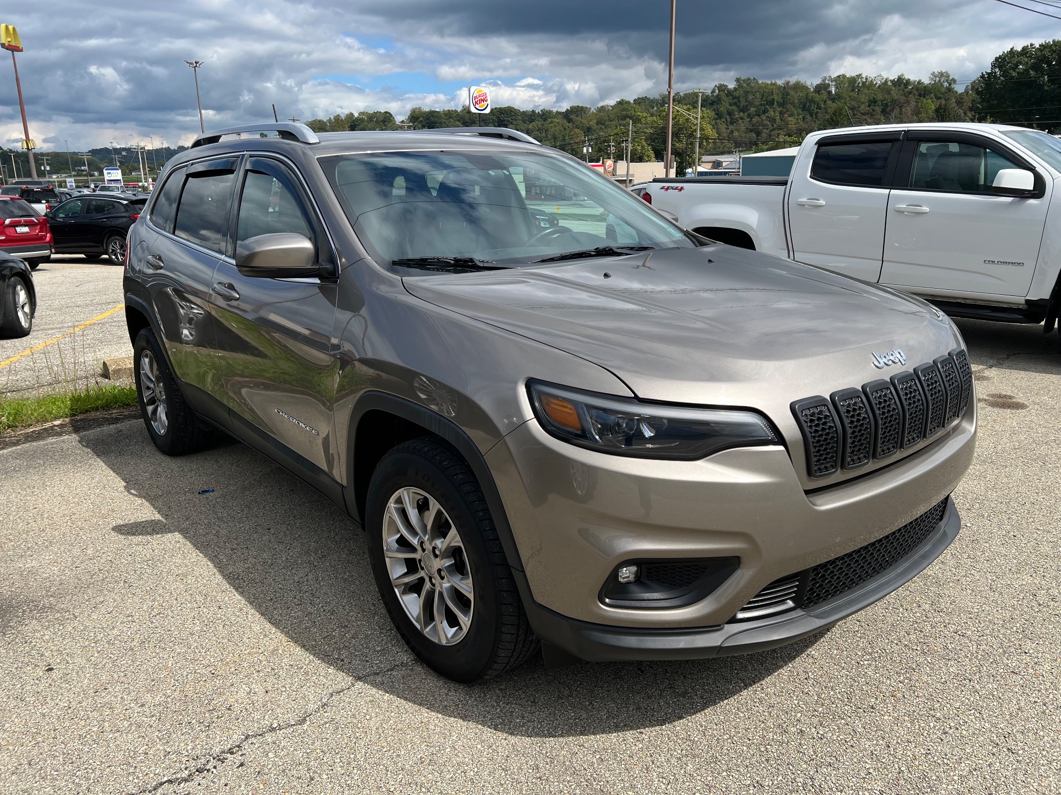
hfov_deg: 67.3
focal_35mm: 26
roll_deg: +1.5
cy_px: 398
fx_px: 797
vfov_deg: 53.1
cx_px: 530
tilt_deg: -16.1
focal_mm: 5.7
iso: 50
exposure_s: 1/3968
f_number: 1.5
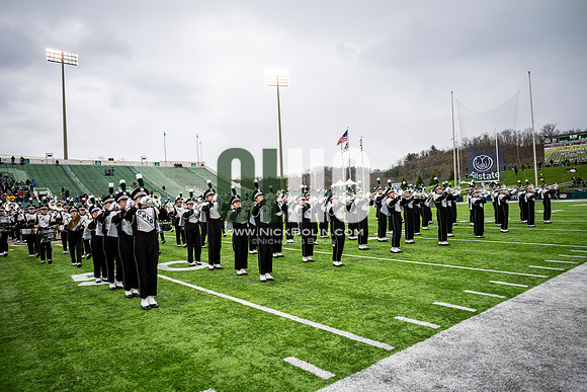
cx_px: 294
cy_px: 196
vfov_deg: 53.2
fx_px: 391
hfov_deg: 73.7
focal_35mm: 24
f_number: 2.8
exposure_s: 1/500
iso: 100
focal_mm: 24
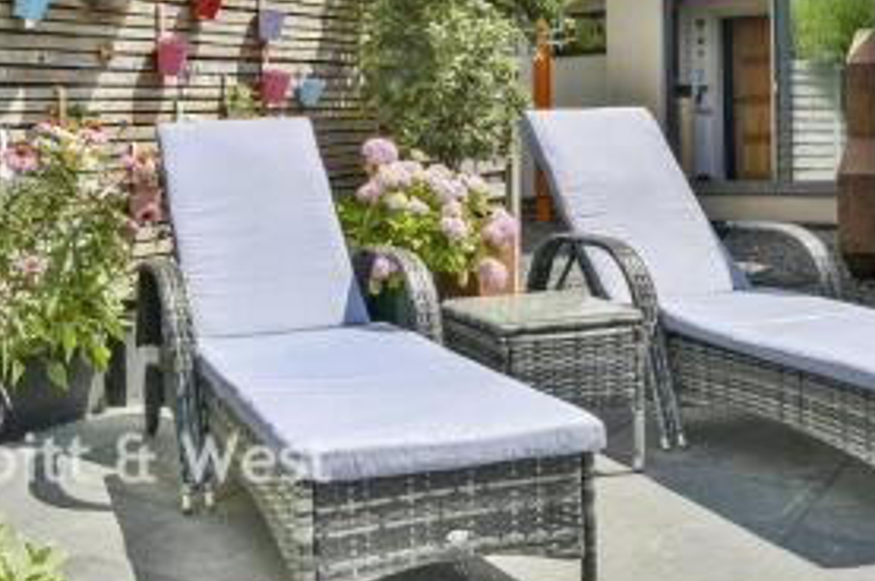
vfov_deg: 30.4
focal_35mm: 43
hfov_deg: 45.1
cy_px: 115
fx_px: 1044
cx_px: 322
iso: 160
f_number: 11
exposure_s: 1/80
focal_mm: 17
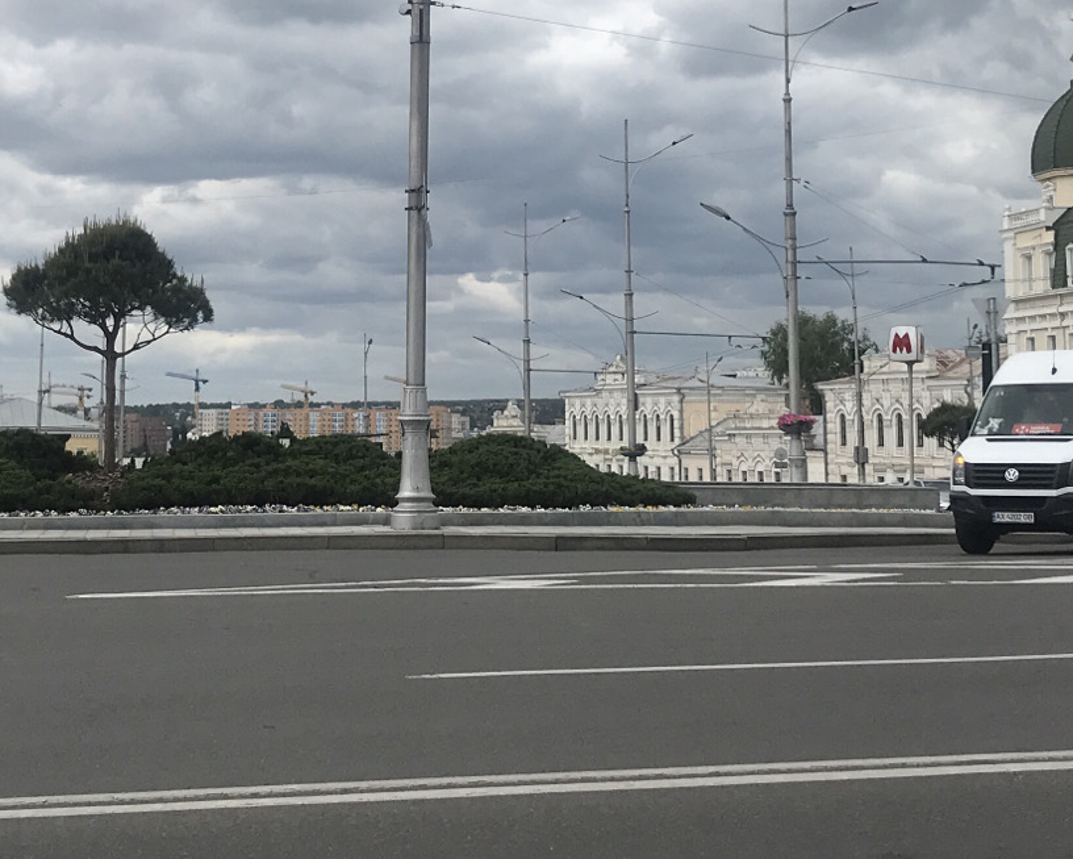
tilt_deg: +7.6
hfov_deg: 28.2
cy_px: 153
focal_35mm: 67
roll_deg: -0.6
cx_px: 408
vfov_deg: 22.5
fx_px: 2128
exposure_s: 1/2336
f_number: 1.8
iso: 20
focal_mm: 3.99
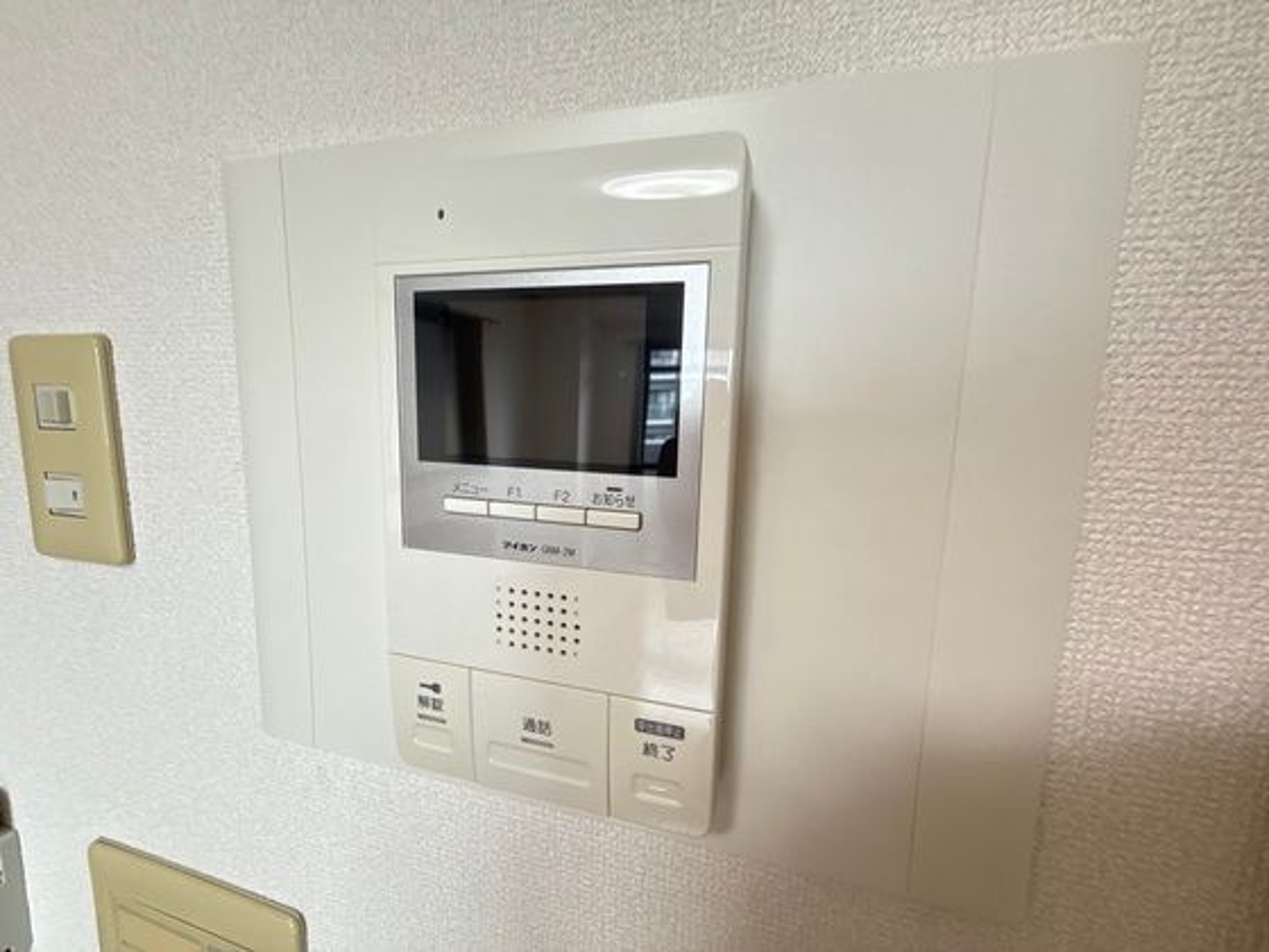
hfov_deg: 102.1
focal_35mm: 14
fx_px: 513
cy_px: 476
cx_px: 634
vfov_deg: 85.7
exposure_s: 1/60
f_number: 2.2
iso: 250
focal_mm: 2.22
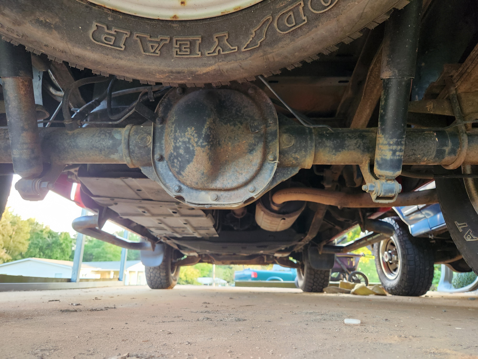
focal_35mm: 23
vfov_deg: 58.9
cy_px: 180
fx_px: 318
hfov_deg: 73.9
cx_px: 239
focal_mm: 5.4
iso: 500
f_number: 1.8
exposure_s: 1/120
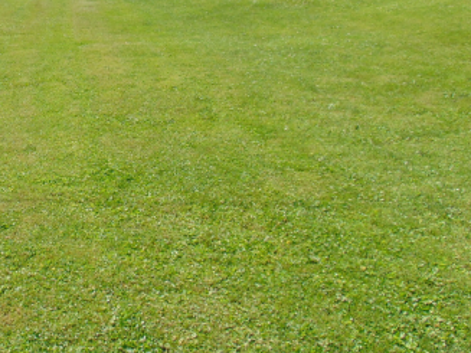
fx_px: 694
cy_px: 78
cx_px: 76
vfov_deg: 28.0
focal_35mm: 51
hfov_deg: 35.9
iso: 80
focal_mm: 4.5
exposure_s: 1/200
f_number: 7.7
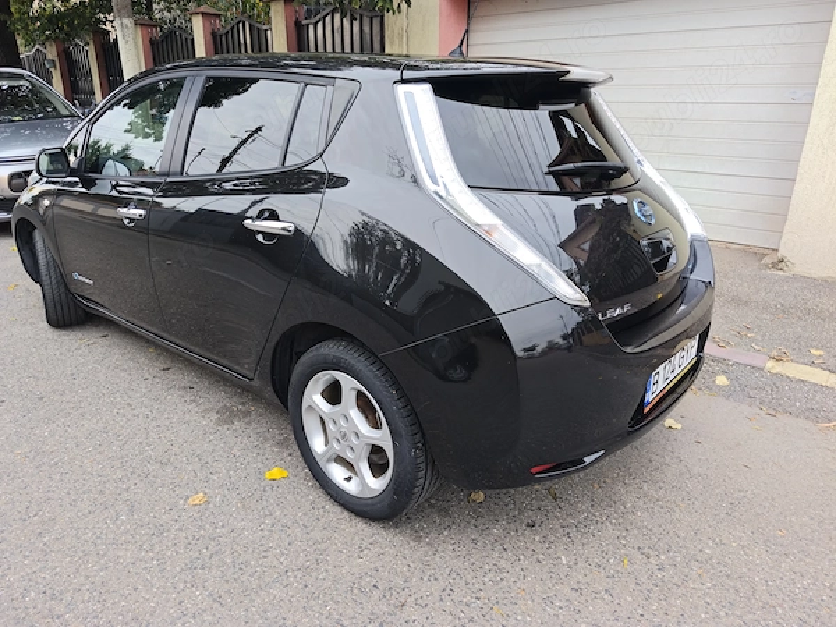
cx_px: 418
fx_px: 555
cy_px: 314
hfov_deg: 73.9
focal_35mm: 23
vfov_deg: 58.9
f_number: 1.65
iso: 64
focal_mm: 6.18
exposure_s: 1/100
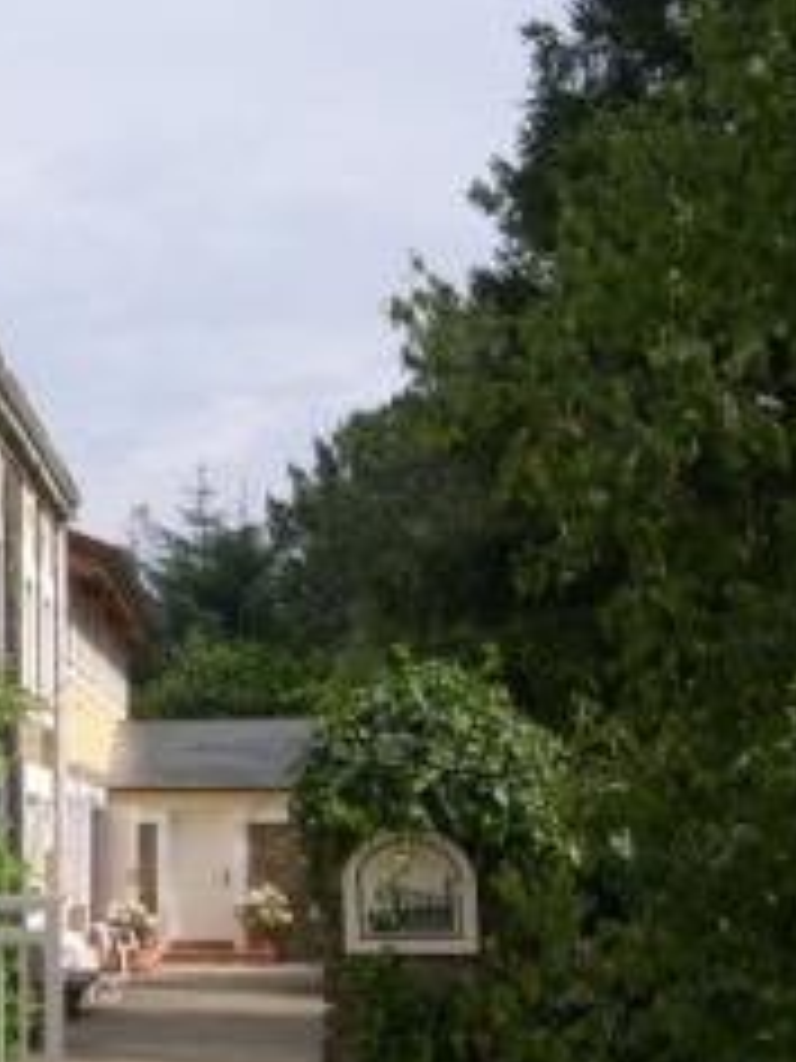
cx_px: -198
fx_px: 2208
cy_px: 536
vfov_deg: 27.0
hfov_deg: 19.1
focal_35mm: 72
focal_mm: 8
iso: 100
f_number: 7.6
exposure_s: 1/192
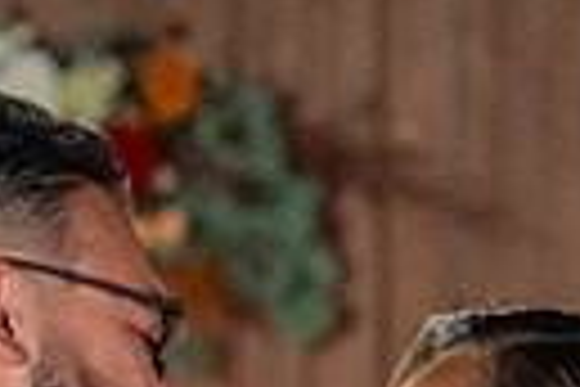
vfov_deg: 2.6
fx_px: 8603
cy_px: 666
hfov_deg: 3.9
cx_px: 29
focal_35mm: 534
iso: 3200
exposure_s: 1/250
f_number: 4
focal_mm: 95
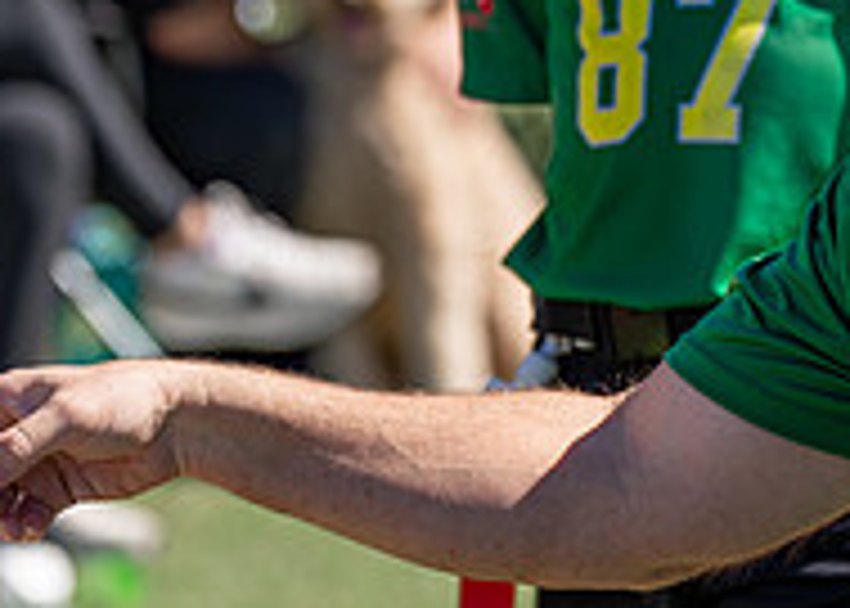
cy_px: -129
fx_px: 10212
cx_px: 544
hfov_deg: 4.8
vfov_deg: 3.4
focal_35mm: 423
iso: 200
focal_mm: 123
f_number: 2.8
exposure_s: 1/3200
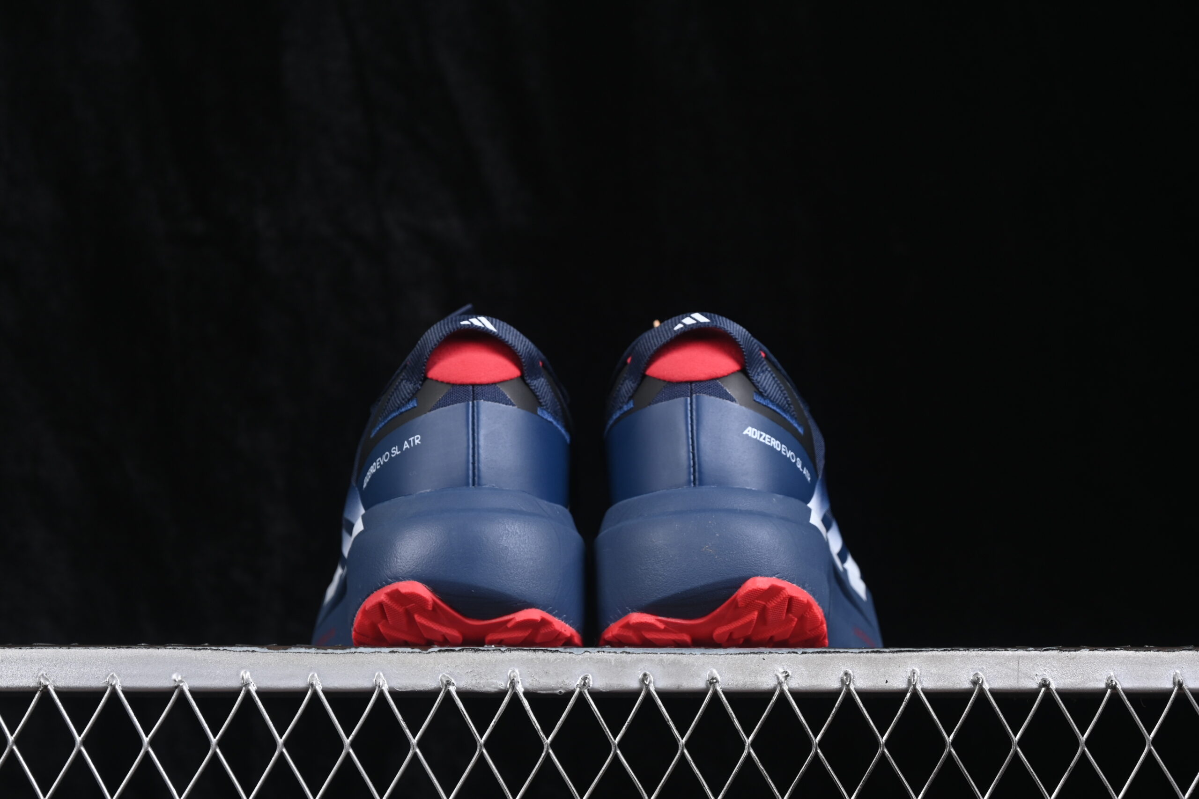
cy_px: 400
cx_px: 600
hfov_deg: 27.0
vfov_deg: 18.2
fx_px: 2498
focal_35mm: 75
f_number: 6.3
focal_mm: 50
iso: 160
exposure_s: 1/60
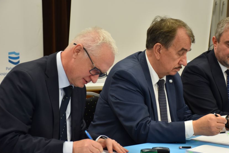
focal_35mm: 96
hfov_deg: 21.2
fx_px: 611
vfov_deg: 14.2
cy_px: 92
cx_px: 137
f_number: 4.8
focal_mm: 52
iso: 640
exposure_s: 1/60
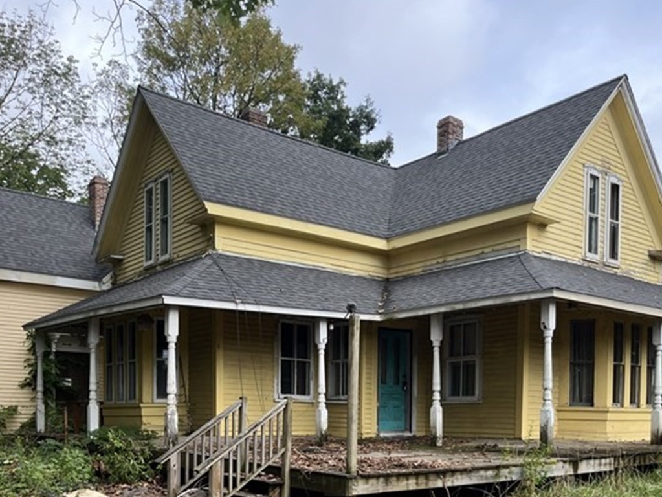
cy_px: 248
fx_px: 497
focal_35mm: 26
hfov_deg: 67.3
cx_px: 331
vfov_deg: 53.1
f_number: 1.6
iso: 50
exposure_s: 1/657
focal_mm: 5.1
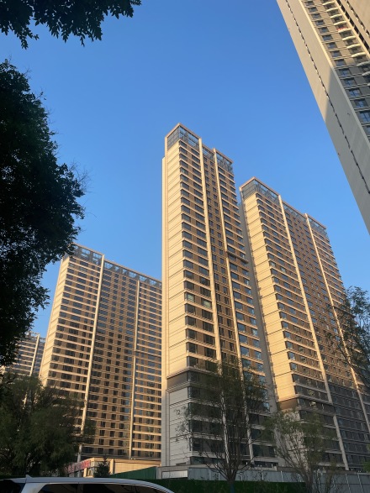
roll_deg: +1.7
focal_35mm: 26
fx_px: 371
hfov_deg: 53.0
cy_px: 246
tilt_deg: +35.6
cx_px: 185
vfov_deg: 67.3
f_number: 1.6
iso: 50
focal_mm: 4.2
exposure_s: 1/1795
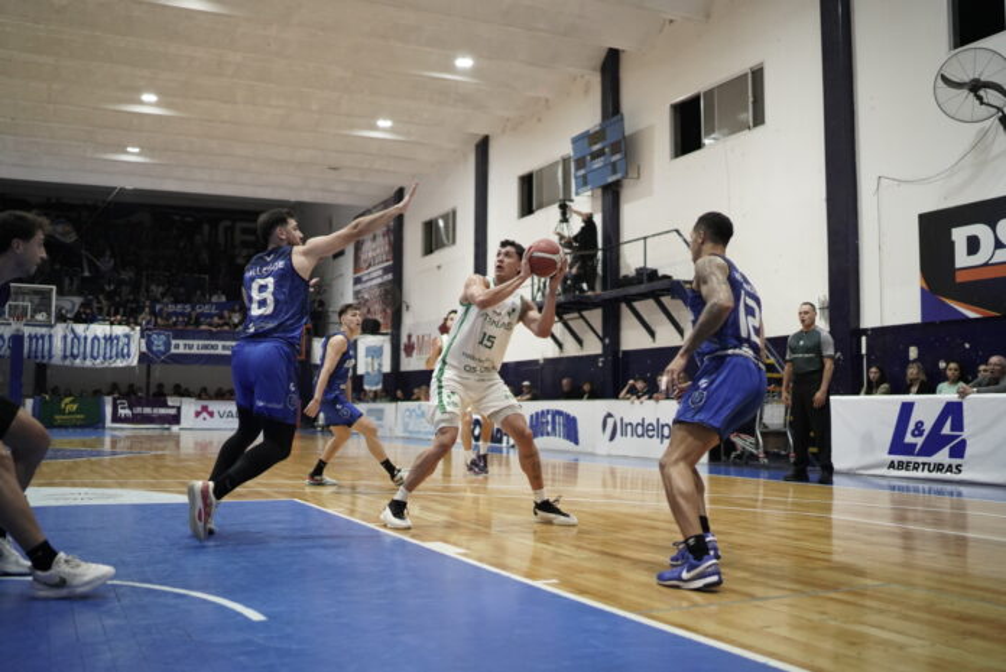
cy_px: 336
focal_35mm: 35
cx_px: 503
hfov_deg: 54.4
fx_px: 979
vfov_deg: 37.9
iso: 5000
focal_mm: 35
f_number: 1.4
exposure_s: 1/5000
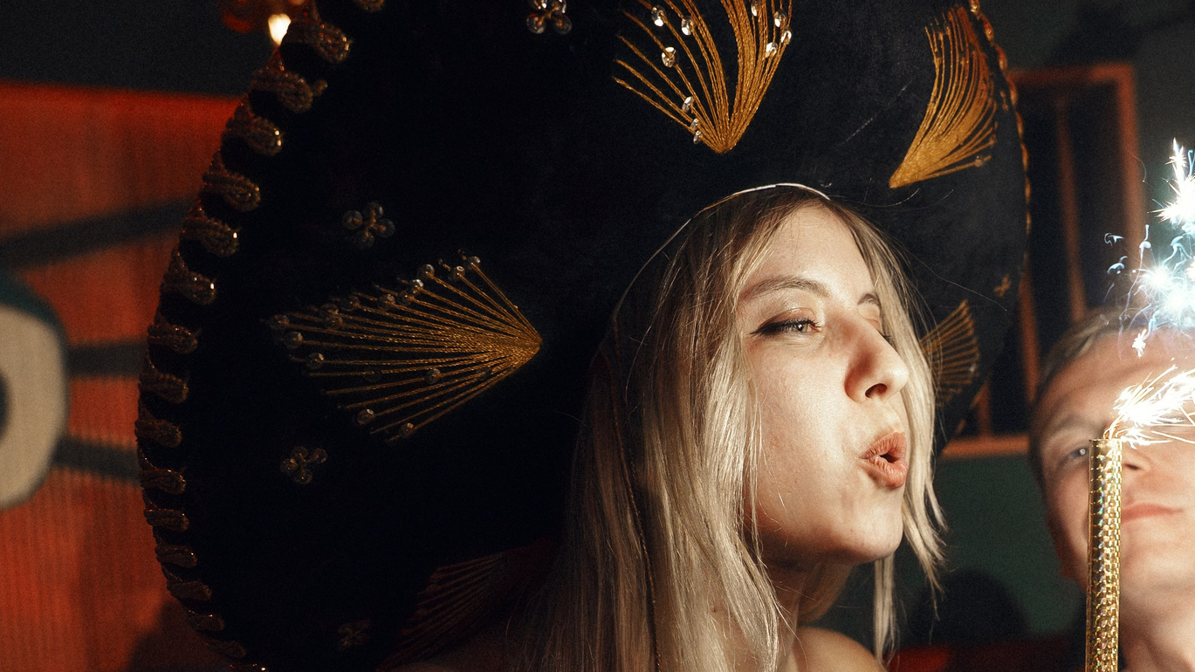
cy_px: 602
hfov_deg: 42.7
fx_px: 1489
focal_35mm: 47
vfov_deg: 24.7
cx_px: 853
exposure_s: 1/250
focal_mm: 24
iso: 3200
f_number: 2.8
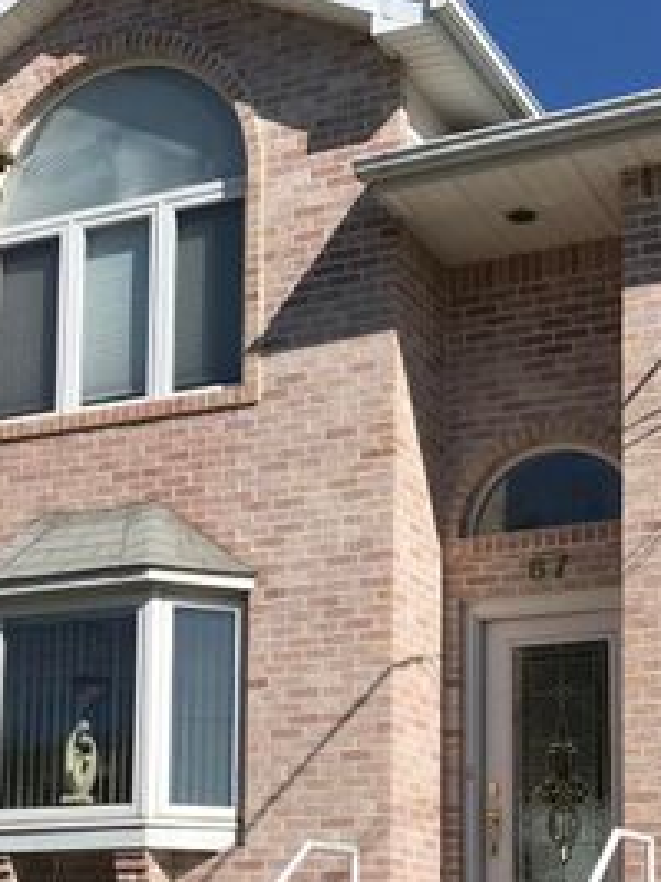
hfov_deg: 21.0
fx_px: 1784
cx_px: 288
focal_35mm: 70
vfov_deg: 27.1
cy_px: 748
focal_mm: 3.99
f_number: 1.8
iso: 20
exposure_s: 1/4167
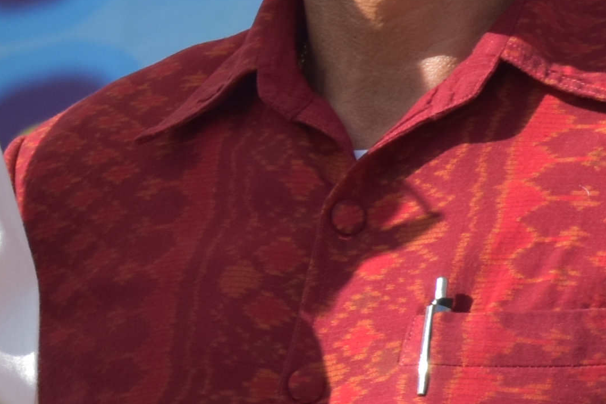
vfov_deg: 1.3
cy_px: 165
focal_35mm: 1028
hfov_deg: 2.0
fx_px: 17303
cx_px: -489
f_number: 10
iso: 200
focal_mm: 122
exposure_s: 1/400
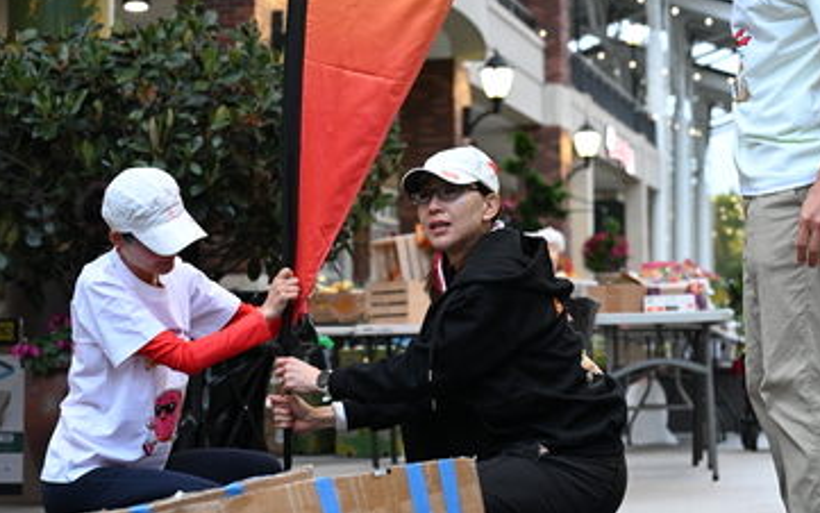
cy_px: 229
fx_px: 1945
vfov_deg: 15.0
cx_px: 410
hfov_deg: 23.8
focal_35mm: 87
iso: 3200
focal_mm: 56
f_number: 4
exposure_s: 1/320
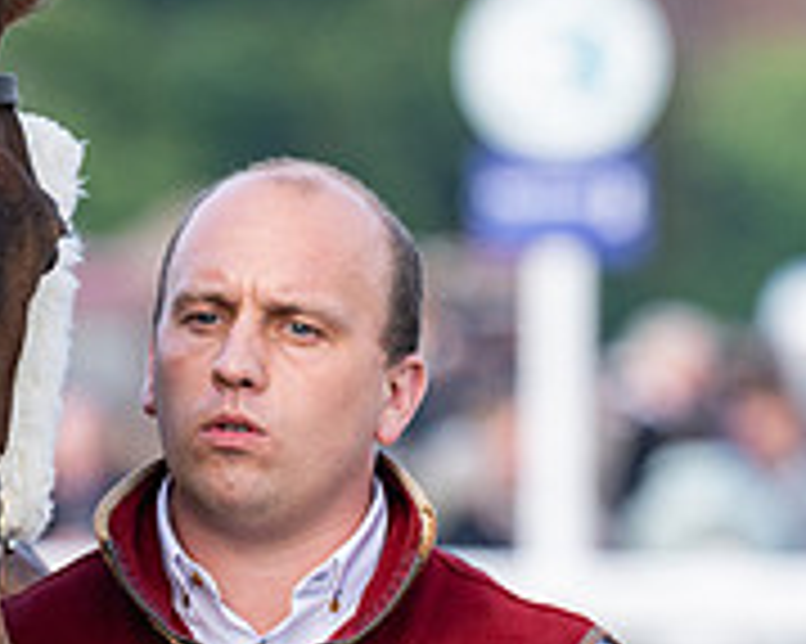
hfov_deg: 2.5
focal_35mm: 781
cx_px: 311
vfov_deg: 2.0
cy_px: 579
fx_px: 18620
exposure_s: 1/800
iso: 400
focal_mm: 200
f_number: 4
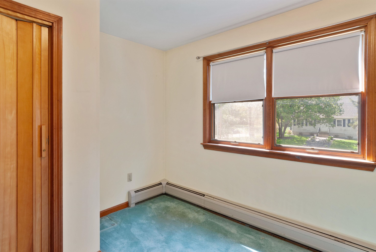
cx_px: 188
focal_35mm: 18
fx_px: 188
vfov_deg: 67.5
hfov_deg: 89.9
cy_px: 126
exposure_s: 1/5
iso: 200
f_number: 11
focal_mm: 12
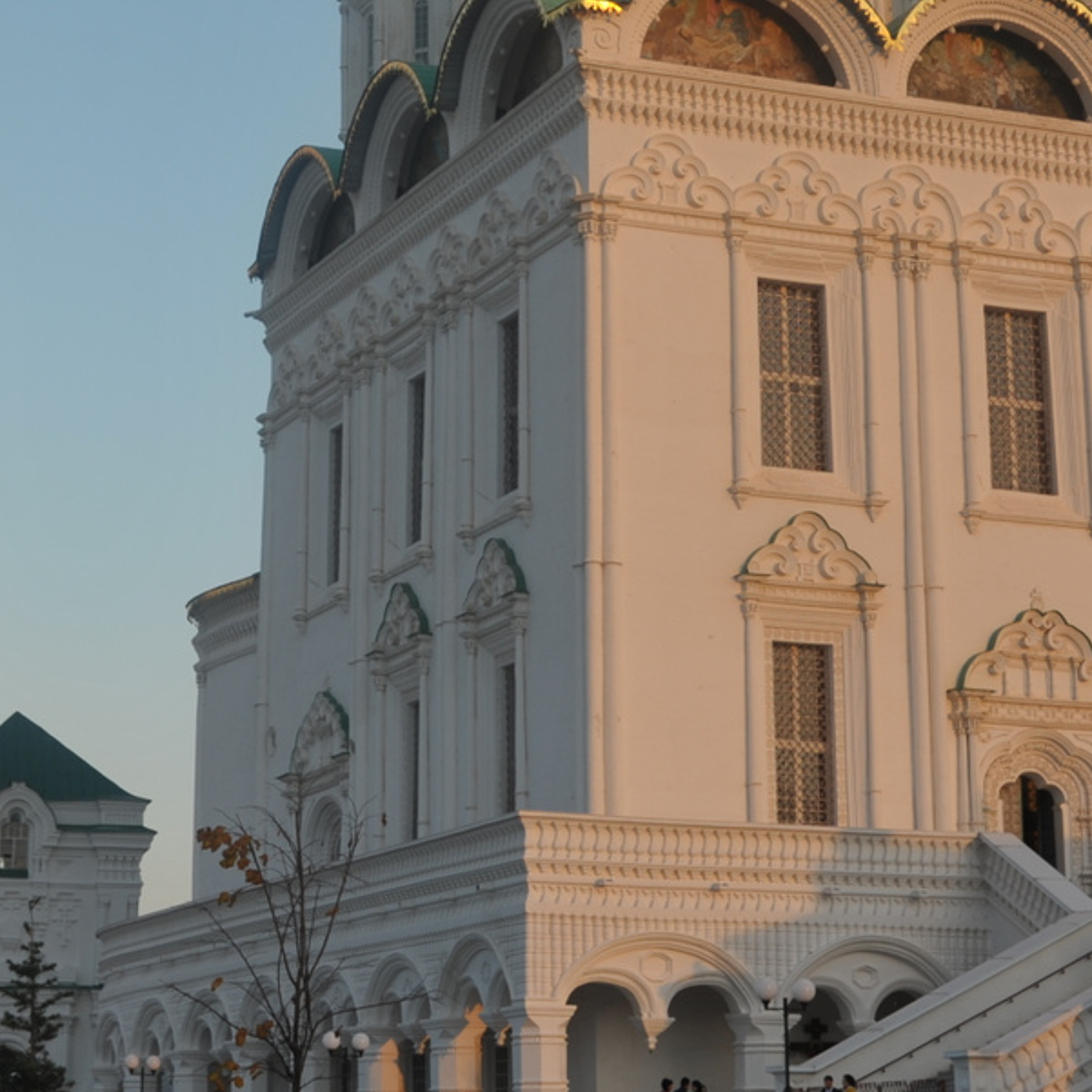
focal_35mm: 89
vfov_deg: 19.3
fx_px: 3176
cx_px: 349
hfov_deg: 19.4
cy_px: 187
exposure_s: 1/320
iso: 200
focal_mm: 35
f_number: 5.6
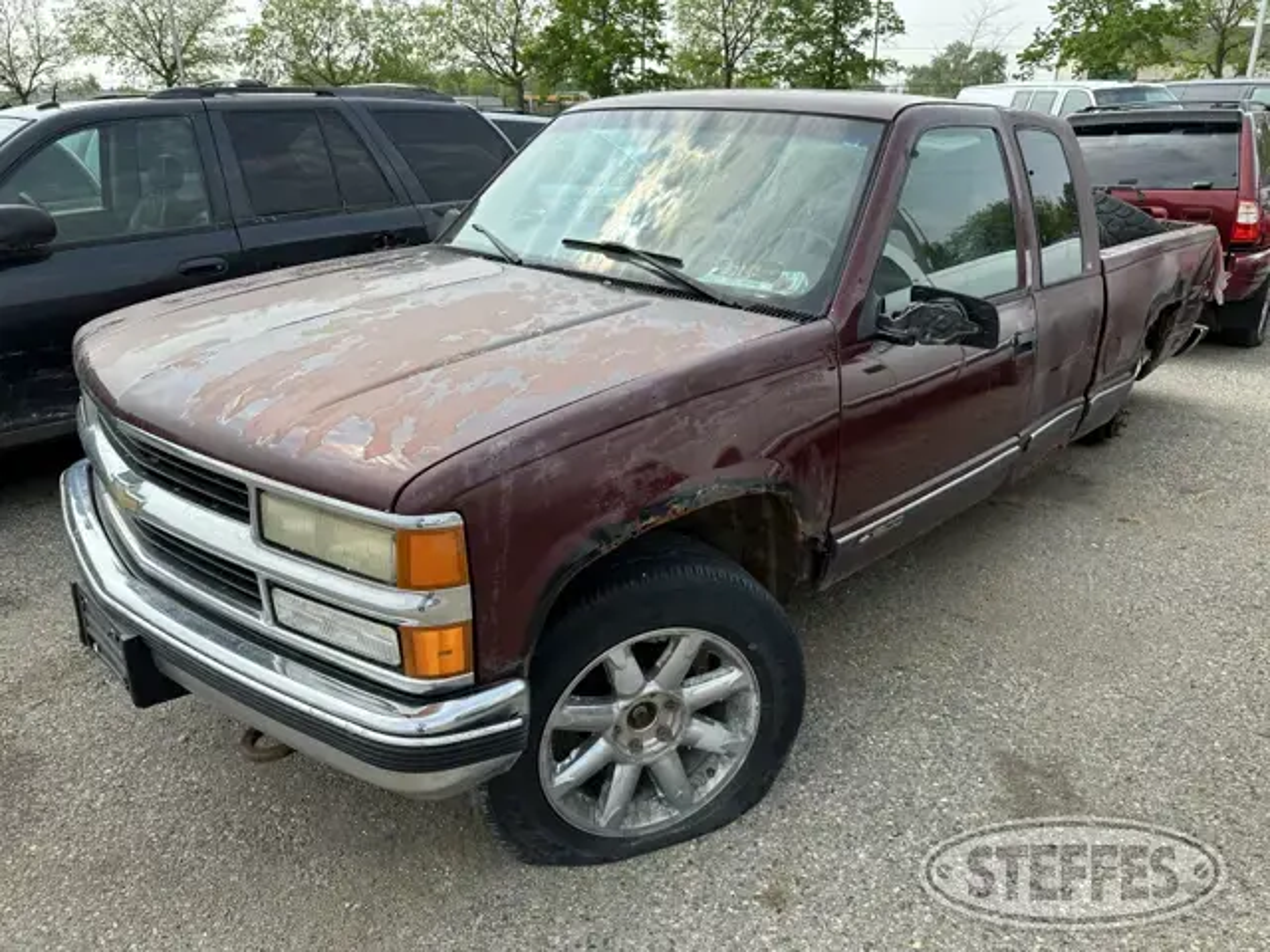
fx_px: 881
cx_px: 635
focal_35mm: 24
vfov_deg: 56.8
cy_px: 476
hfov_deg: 71.6
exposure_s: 1/2591
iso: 80
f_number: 1.78
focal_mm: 6.86
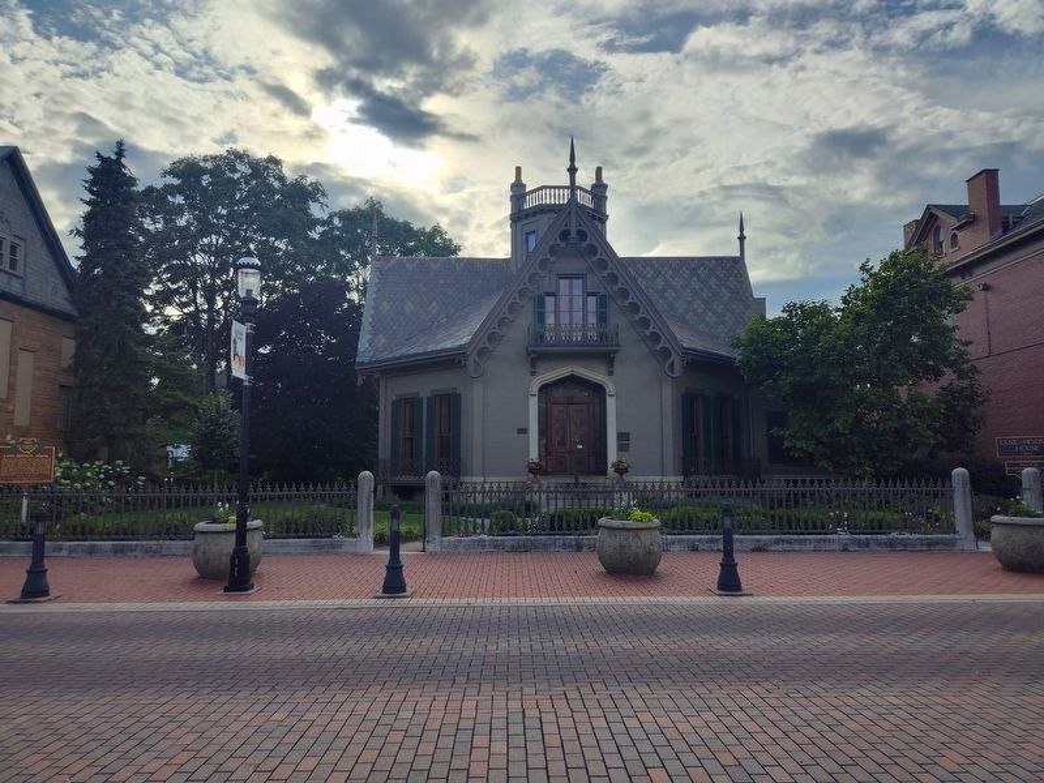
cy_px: 392
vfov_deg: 58.9
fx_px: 694
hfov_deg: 73.9
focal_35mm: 23
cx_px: 522
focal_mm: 5.56
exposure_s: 1/1774
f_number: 1.8
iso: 100
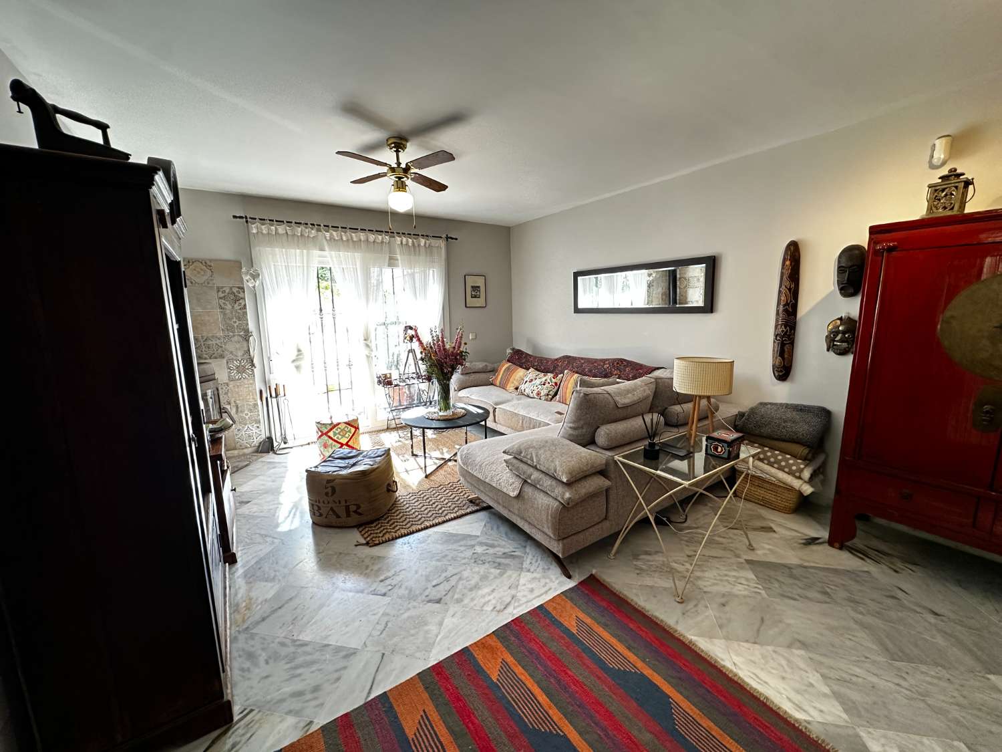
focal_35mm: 14
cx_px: 501
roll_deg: +0.9
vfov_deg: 85.7
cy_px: 376
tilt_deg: -9.2
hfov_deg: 102.1
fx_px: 405
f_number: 2.2
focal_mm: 2.22
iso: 320
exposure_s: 1/76
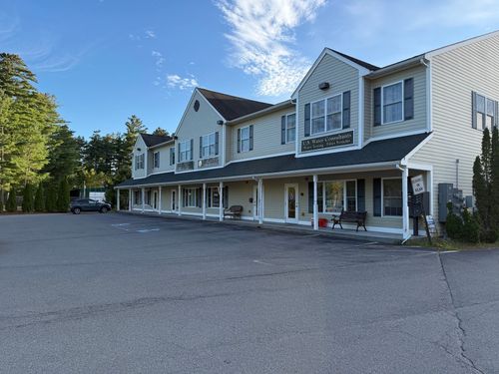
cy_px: 187
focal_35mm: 24
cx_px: 250
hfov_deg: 71.6
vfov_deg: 56.8
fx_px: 346
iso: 100
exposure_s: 1/1585
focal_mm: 6.76
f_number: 1.78
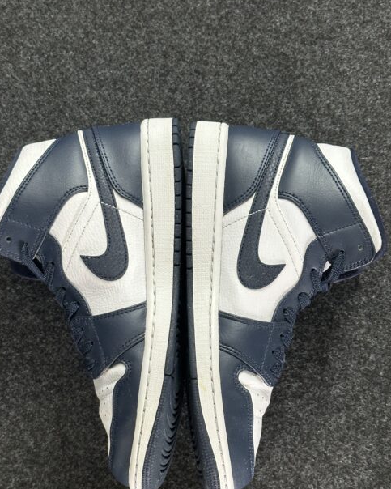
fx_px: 897
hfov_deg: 24.6
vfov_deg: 30.4
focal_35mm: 62
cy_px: 299
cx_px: 186
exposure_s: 1/33
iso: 200
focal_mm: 6.86
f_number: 1.78
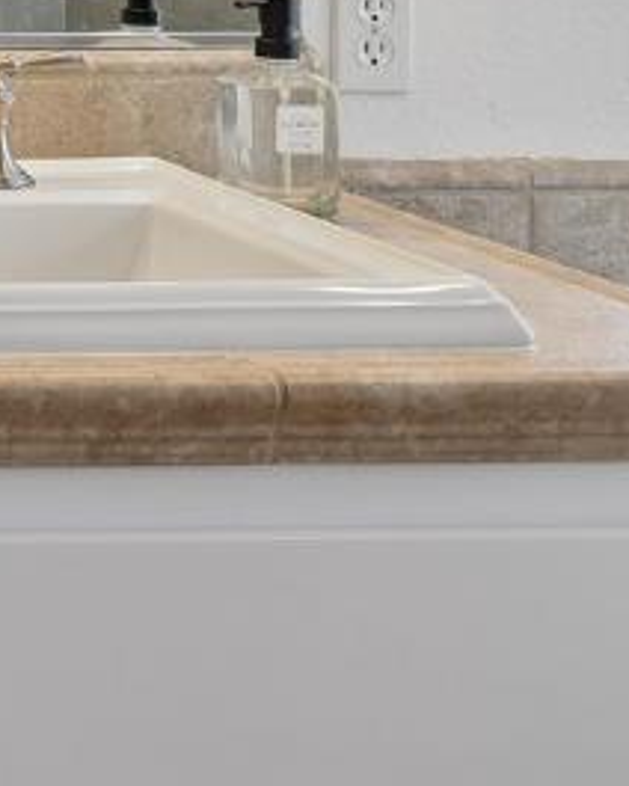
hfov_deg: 13.8
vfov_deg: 20.6
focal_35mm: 85
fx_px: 1978
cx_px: -801
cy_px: -221
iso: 640
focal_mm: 16
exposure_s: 1/60
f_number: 8
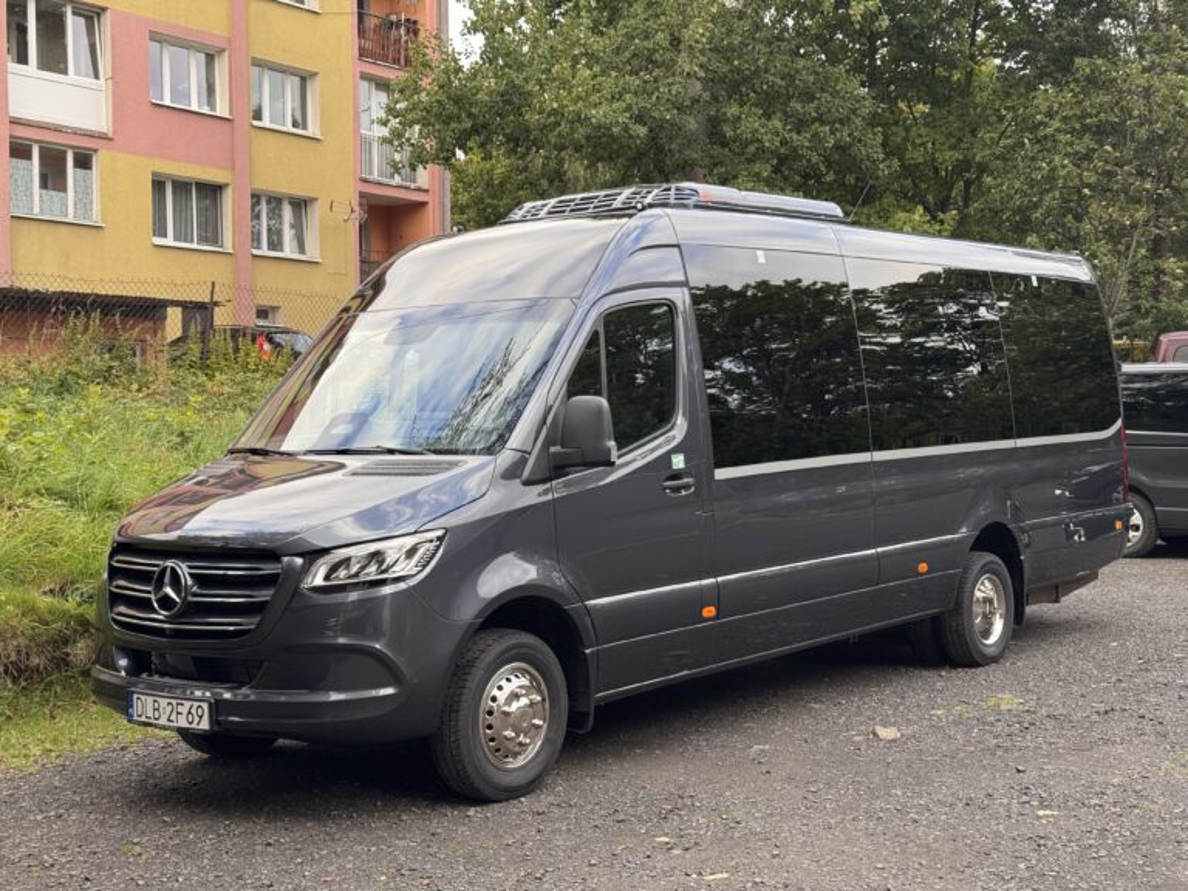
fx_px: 1647
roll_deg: +1.3
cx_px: 594
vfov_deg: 30.3
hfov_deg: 39.7
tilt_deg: +0.3
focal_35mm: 48
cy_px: 446
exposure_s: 1/325
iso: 64
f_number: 1.78
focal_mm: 6.76
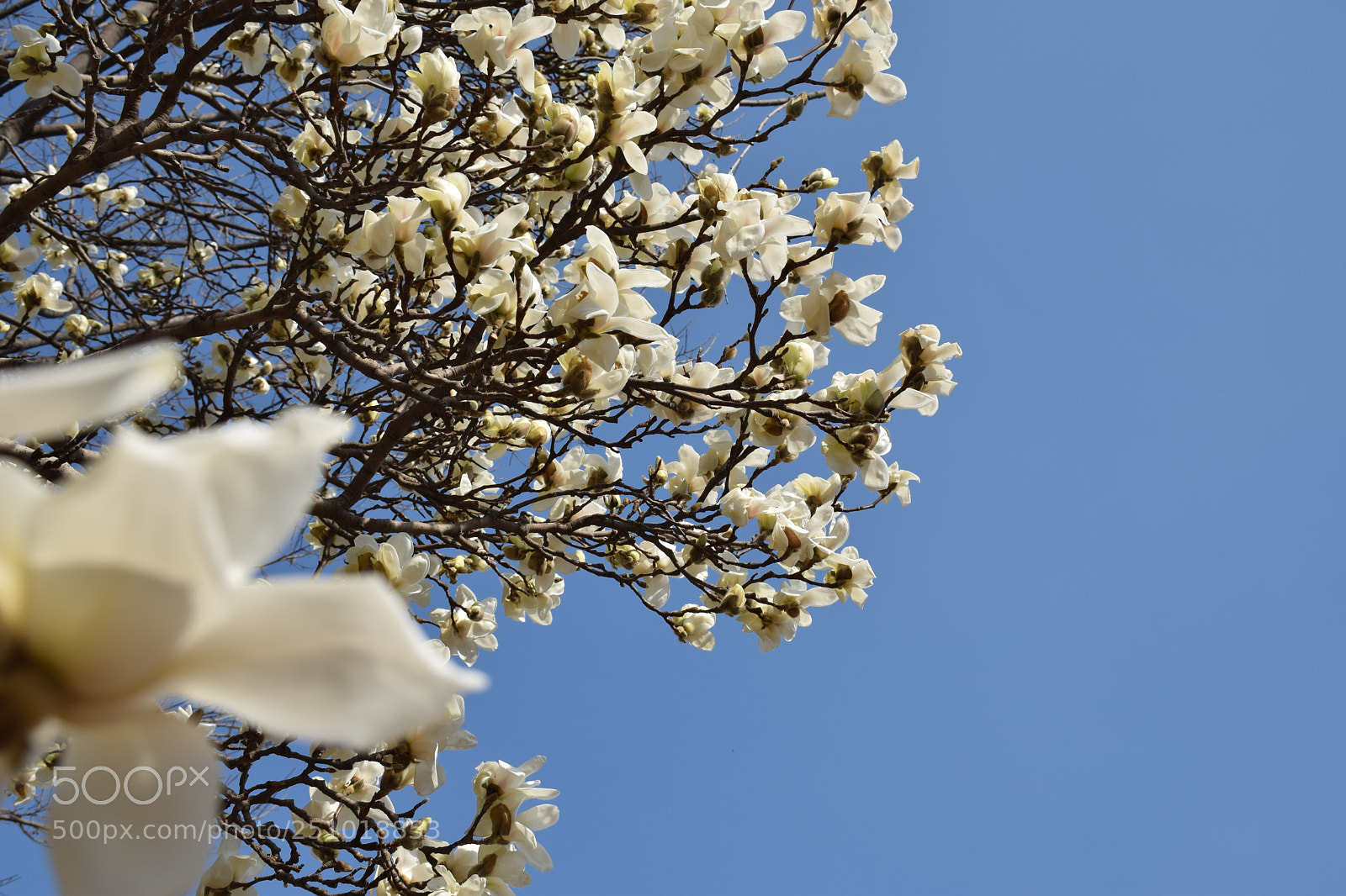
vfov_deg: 28.1
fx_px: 1794
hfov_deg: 41.1
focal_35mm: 48
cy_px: 448
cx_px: 673
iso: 125
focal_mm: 32
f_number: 10
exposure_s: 1/400
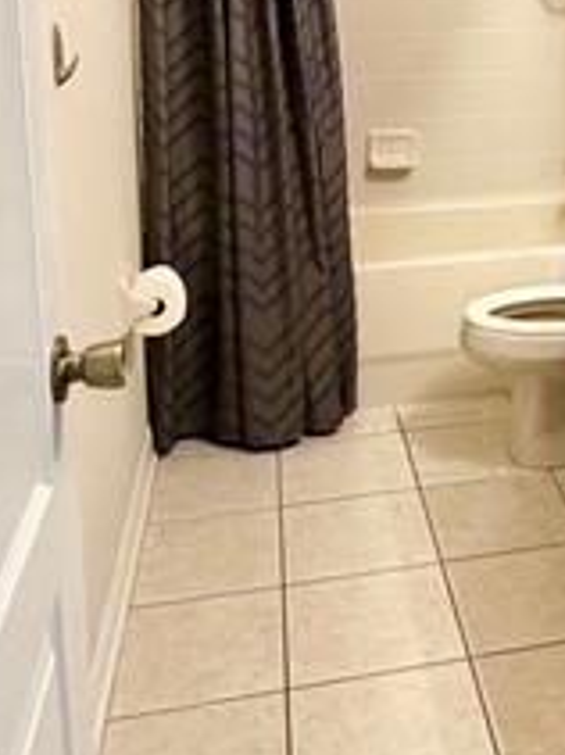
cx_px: 540
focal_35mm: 51
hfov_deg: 27.2
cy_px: 89
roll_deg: +0.0
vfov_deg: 35.5
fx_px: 1111
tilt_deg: -7.4
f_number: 2.2
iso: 200
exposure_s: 1/60
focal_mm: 2.22
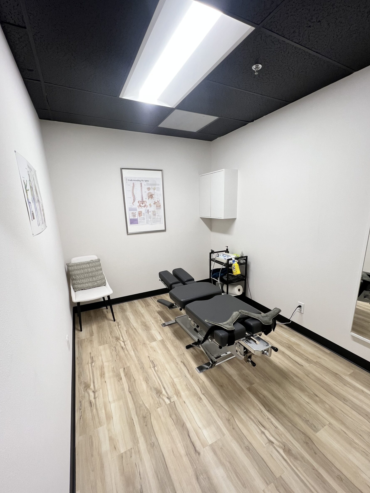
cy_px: 261
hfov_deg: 85.7
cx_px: 190
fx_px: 200
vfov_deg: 101.9
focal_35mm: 14
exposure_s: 1/70
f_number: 1.8
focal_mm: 1.57
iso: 80
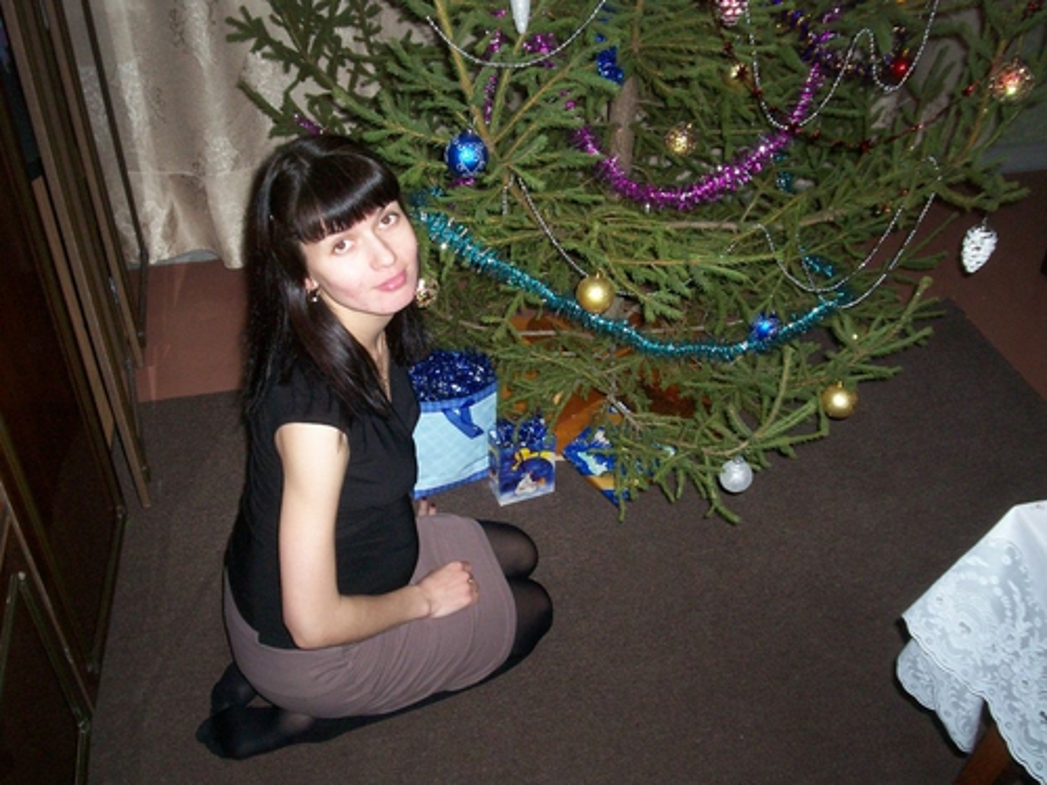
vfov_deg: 39.7
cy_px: 392
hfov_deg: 51.4
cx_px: 524
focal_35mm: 36
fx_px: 1089
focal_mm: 5.9
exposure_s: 1/64
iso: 140
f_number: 4.5
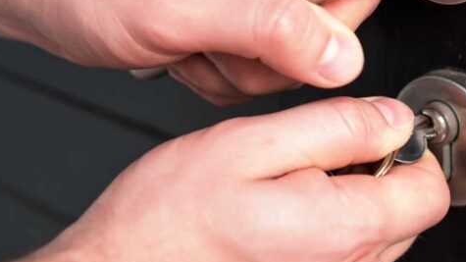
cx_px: 332
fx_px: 976
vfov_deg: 15.2
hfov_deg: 26.6
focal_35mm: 79
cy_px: 47
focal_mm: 23
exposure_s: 1/125
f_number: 2
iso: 640
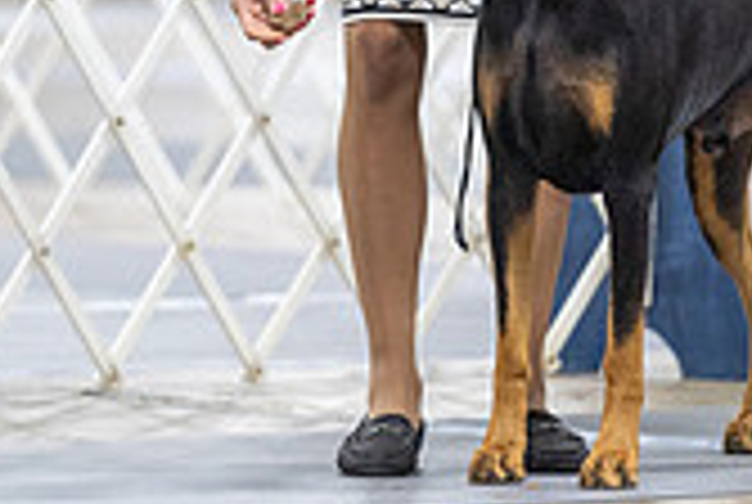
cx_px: 486
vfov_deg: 2.2
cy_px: -20
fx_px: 13141
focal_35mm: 628
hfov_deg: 3.3
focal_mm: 181
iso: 3200
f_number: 2.8
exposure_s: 1/200
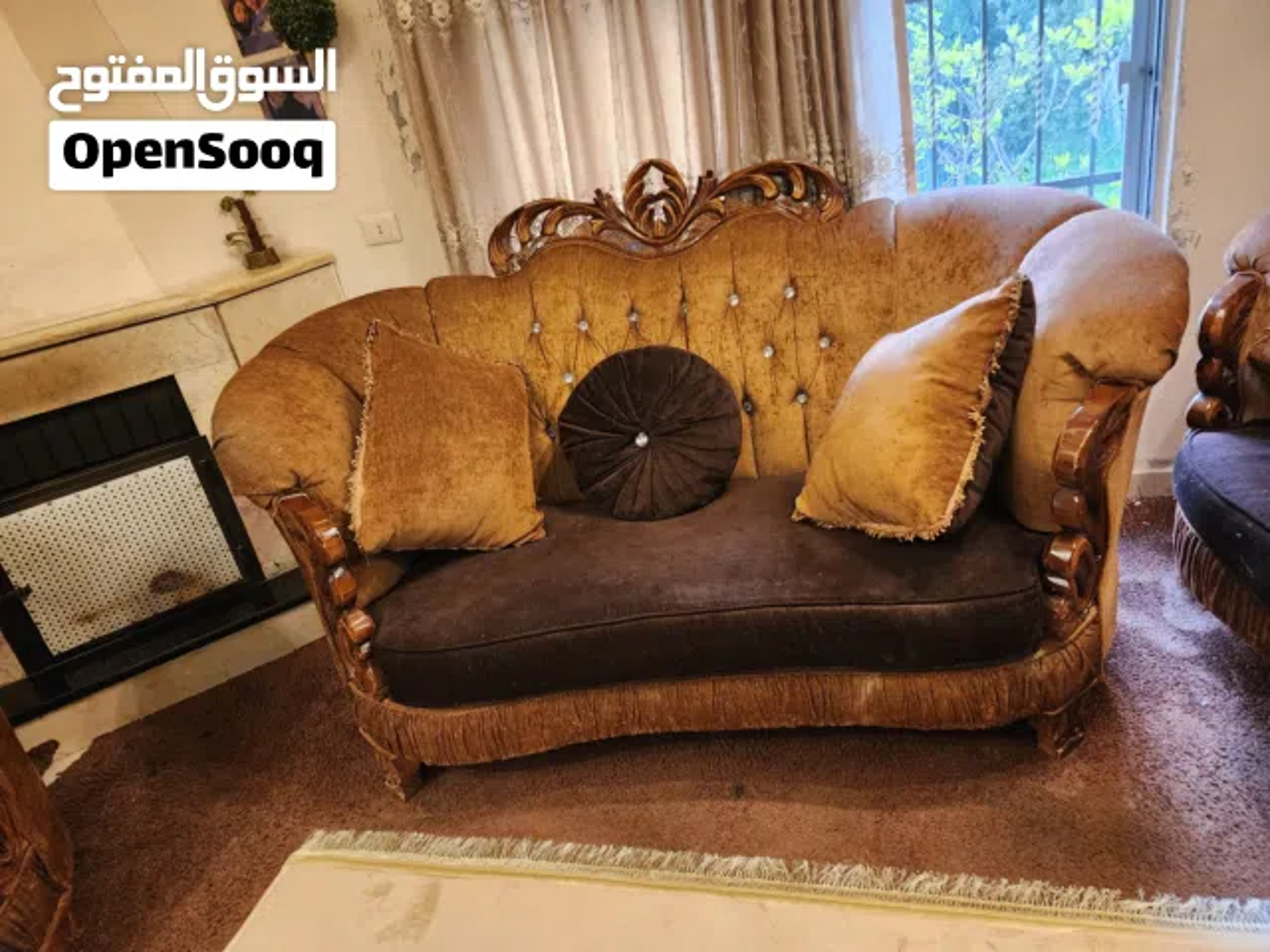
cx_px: 635
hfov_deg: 73.9
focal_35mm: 23
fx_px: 844
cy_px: 476
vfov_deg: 58.9
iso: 800
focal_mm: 6.4
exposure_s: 1/100
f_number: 1.8
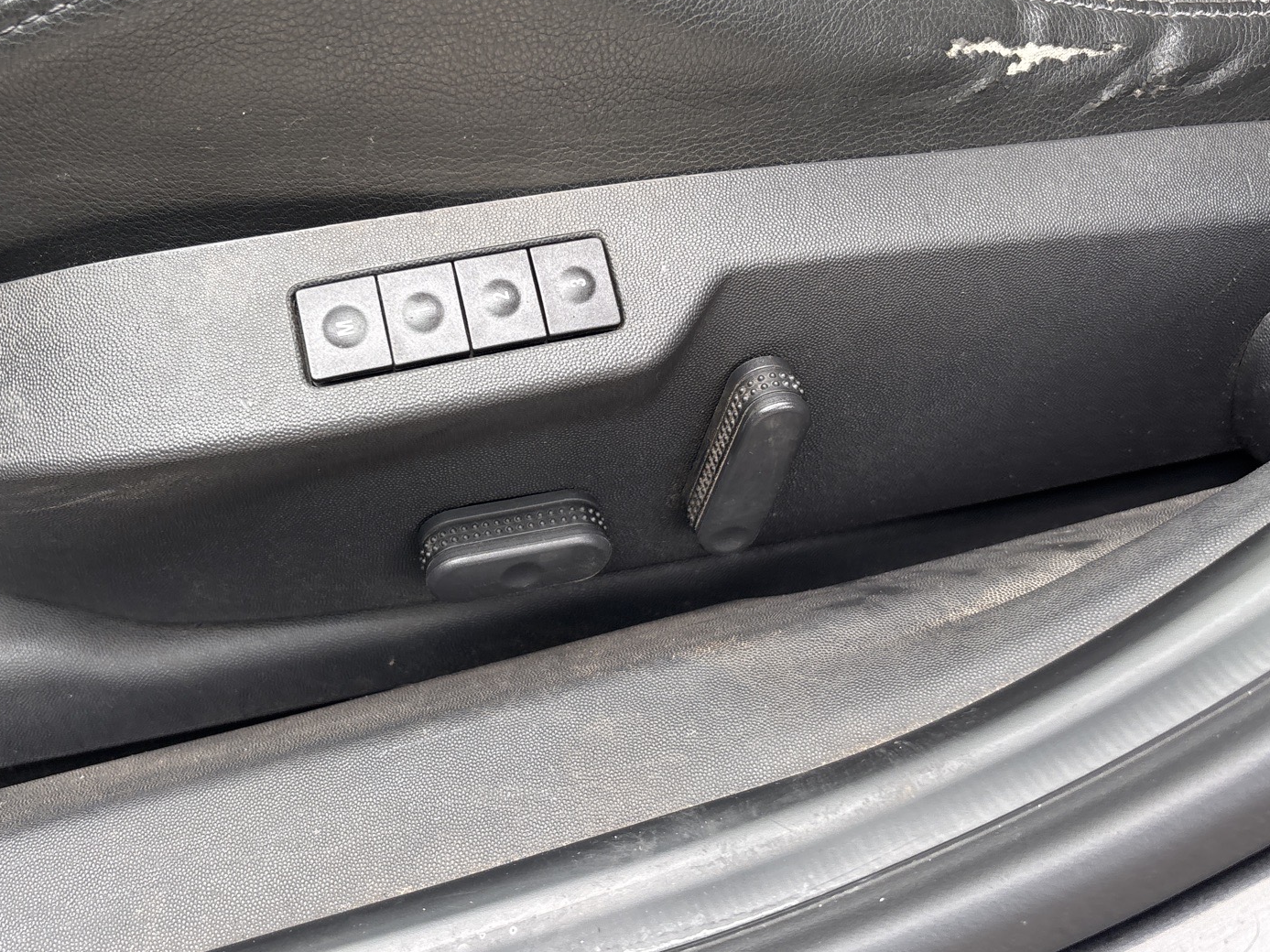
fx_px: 1321
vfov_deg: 39.5
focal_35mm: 36
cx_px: 554
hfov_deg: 51.2
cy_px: 396
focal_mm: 5.96
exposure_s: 1/171
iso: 64
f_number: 1.6
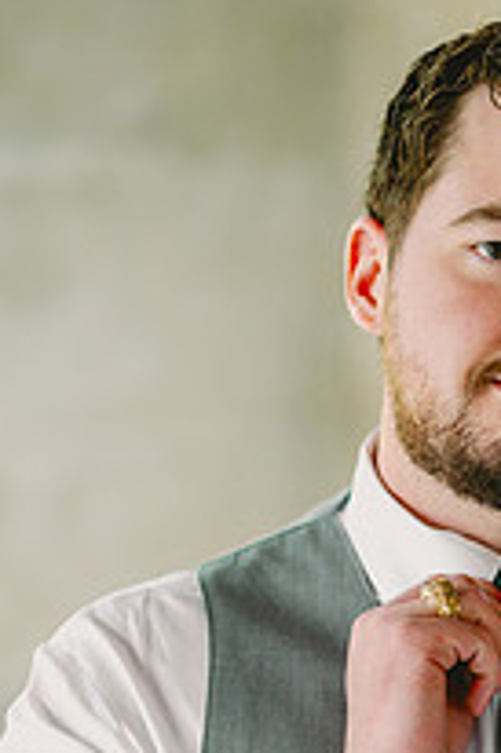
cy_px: 691
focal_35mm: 186
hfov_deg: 7.3
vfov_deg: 11.0
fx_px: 3889
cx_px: 514
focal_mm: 85
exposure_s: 1/320
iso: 400
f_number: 2.2
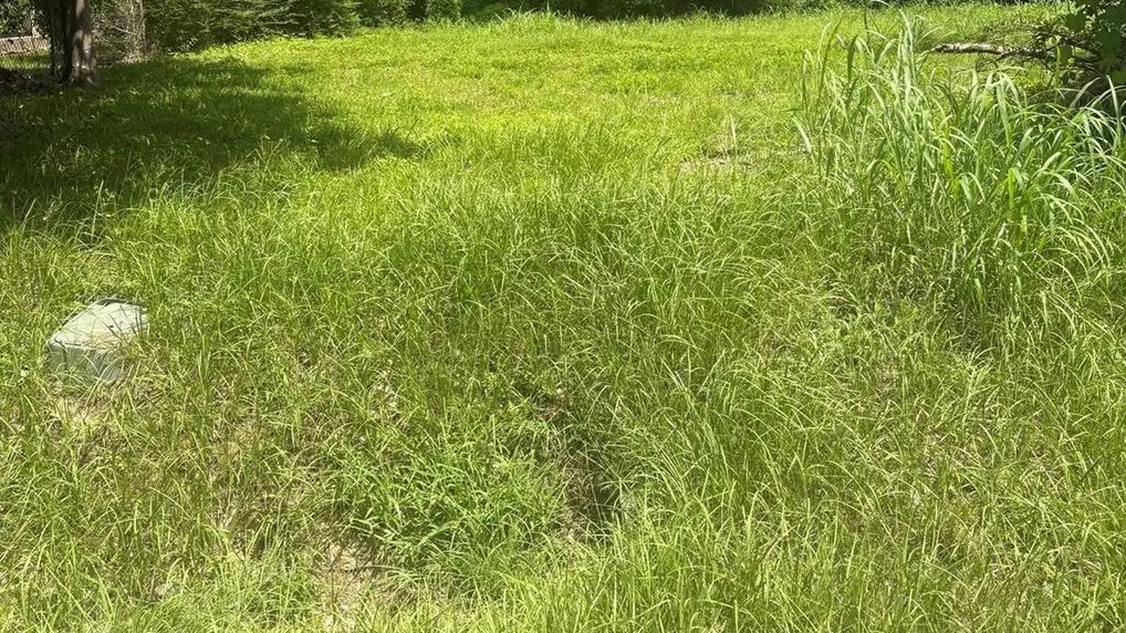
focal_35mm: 38
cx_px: 563
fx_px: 1134
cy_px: 126
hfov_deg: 52.8
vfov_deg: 30.4
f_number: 1.6
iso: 50
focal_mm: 5.96
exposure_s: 1/2208
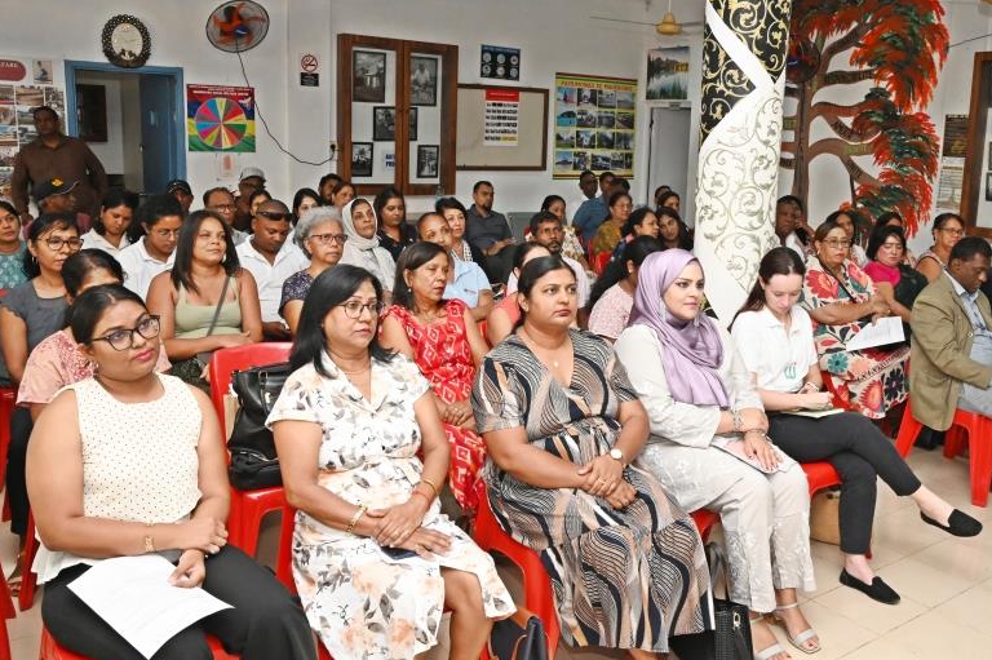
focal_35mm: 60
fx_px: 1652
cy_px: 304
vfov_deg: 22.6
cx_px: 611
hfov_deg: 33.3
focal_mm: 45
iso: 4000
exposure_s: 1/160
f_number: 13
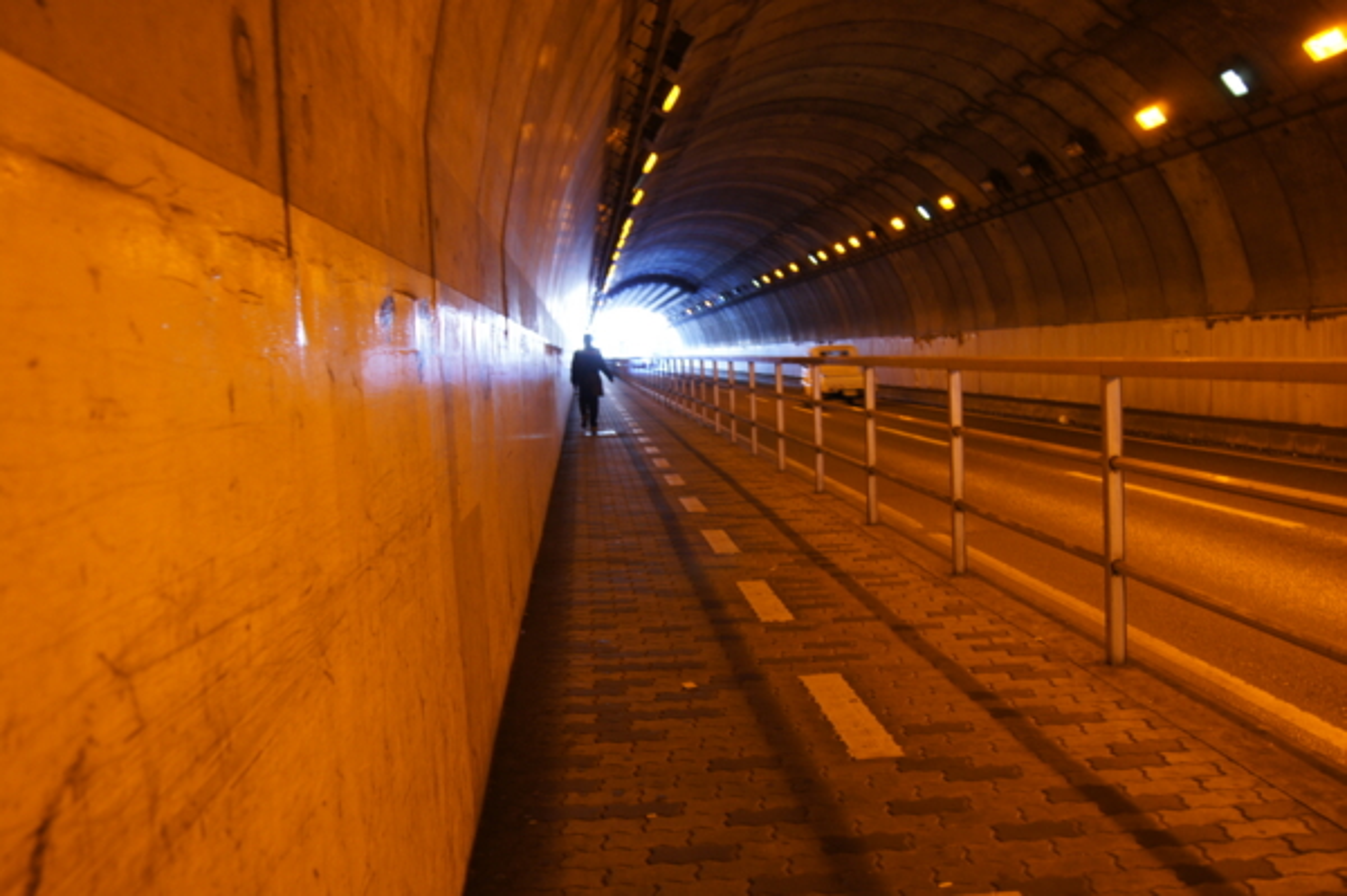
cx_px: 674
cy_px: 448
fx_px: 1234
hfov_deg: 57.3
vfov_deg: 39.9
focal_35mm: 33
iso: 640
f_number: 4
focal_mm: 22
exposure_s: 1/40
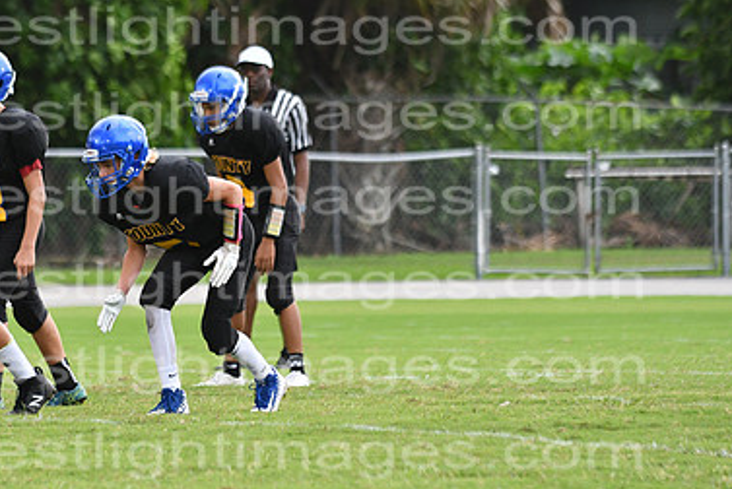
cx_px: 204
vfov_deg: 4.3
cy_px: 158
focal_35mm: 323
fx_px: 6573
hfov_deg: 6.4
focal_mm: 140
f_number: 3.5
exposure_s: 1/1250
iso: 1000
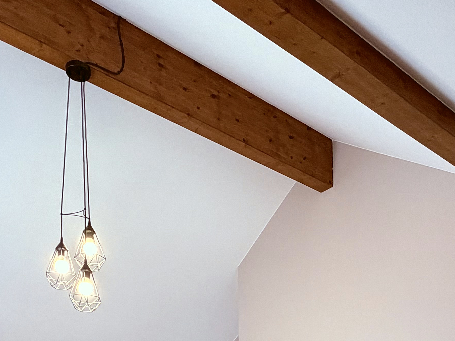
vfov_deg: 25.9
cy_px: 480
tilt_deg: -0.6
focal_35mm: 45
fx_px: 592
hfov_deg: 42.0
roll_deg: +0.7
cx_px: 249
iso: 250
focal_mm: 2.22
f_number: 2.2
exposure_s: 1/50
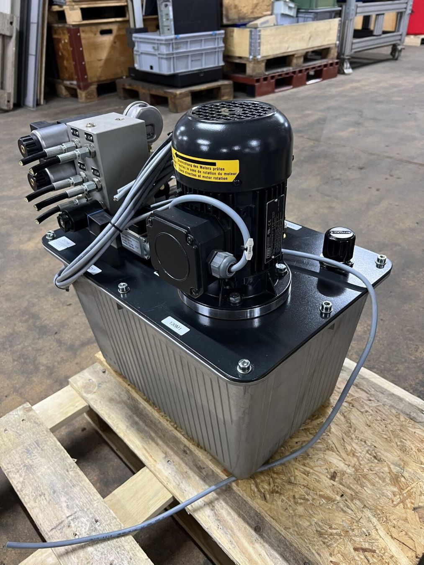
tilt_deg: -34.4
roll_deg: +2.0
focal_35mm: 26
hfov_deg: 53.1
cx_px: 212
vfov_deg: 67.3
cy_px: 282
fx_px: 424
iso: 200
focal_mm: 5.7
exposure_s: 1/50
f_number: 1.5
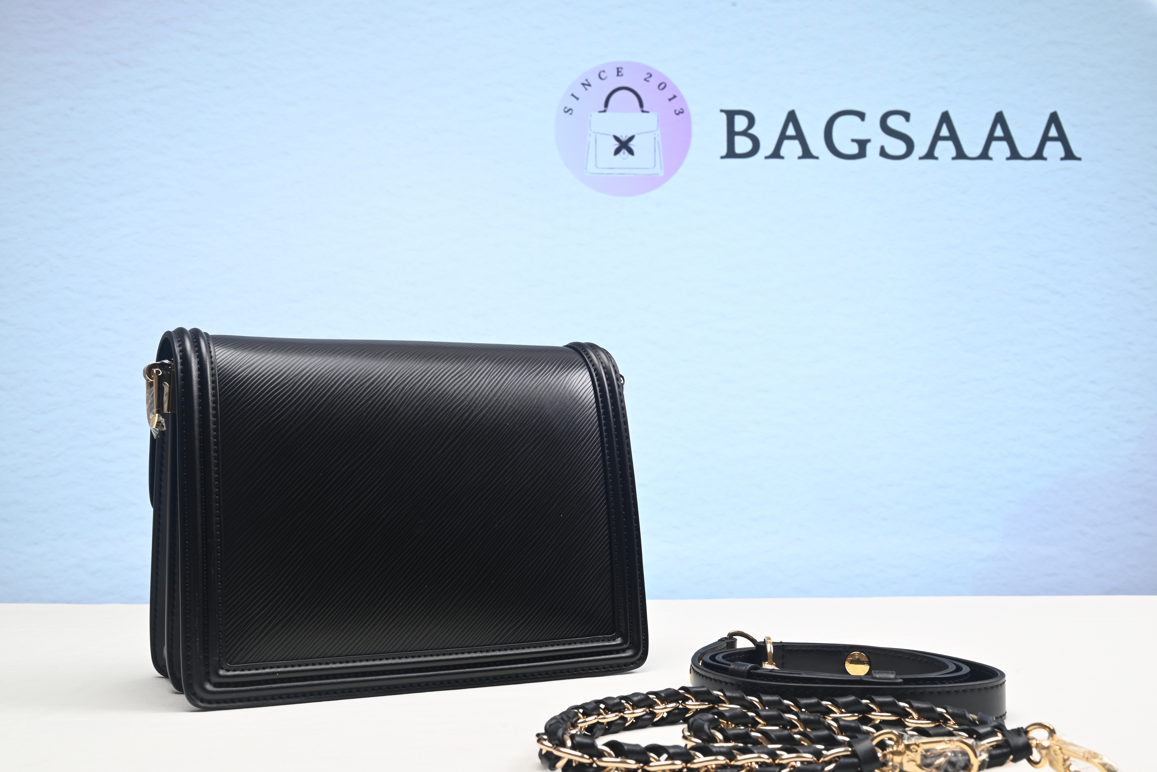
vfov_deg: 33.4
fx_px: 1286
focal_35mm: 40
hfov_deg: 48.4
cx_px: 578
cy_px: 386
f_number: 16
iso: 100
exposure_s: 1/2
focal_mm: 40
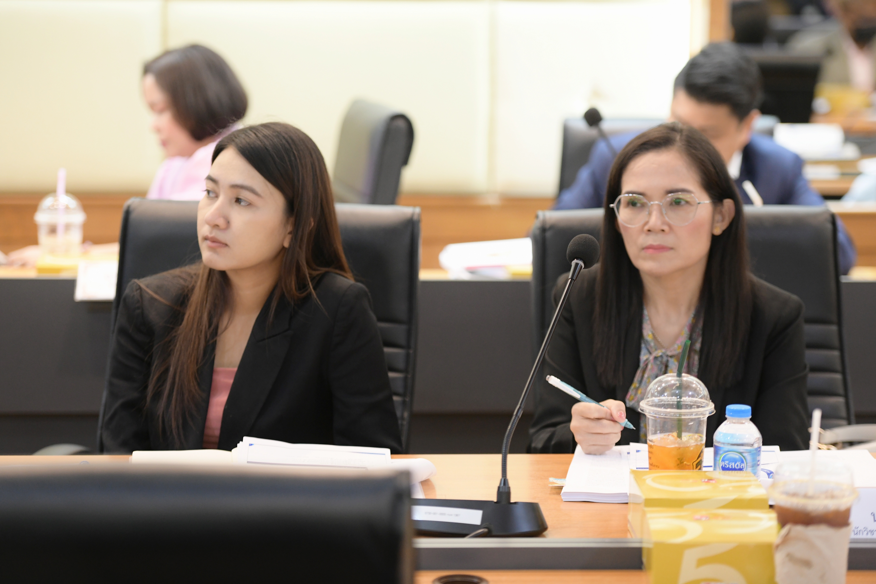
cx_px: 438
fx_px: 2555
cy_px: 292
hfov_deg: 19.5
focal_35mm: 105
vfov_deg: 13.0
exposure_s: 1/100
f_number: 2.8
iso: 1600
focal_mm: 105
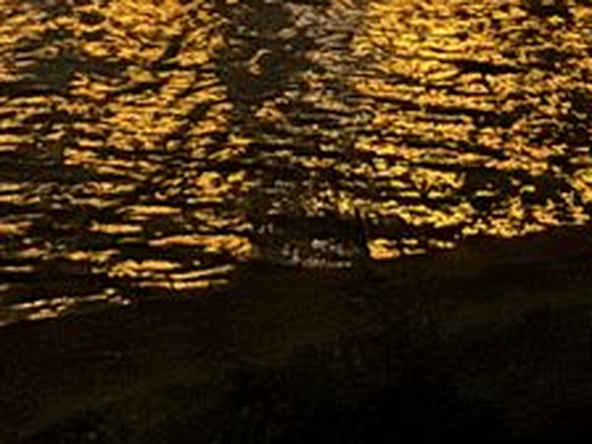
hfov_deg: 23.6
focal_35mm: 80
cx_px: 40
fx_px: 1368
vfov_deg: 15.9
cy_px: -333
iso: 2000
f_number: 2.2
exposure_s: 1/8
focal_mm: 2.22
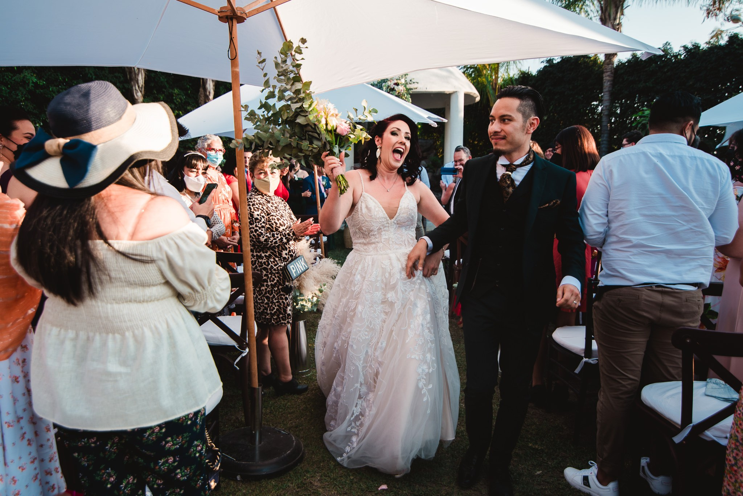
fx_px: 557
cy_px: 248
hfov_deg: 67.4
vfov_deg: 48.0
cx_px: 372
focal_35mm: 27
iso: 100
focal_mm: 27
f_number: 3.5
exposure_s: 1/320
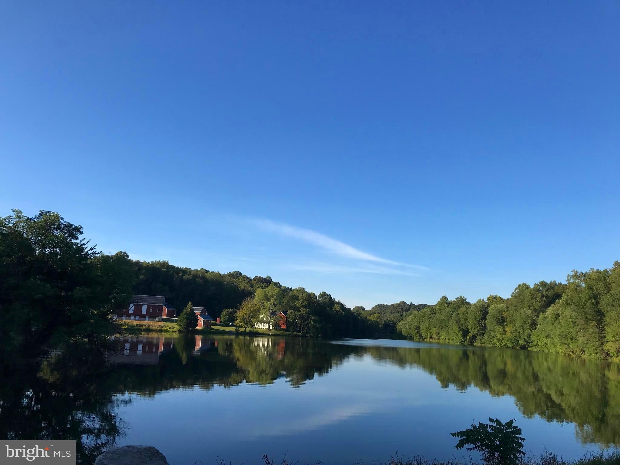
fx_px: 502
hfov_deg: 63.4
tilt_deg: +10.2
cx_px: 310
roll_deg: -0.4
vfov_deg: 49.7
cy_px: 232
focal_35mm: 28
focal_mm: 3.99
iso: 20
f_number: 1.8
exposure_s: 1/1808
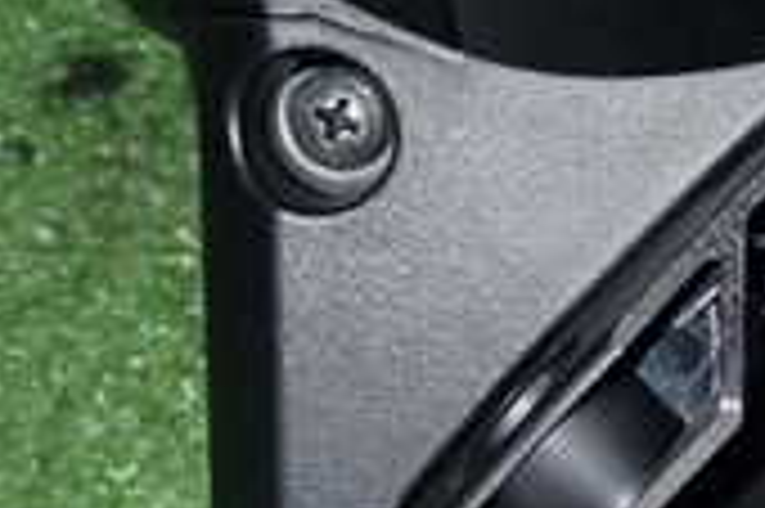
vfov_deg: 10.4
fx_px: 2802
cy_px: 319
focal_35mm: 132
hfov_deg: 14.7
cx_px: 1058
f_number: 7.1
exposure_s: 1/40
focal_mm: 6.37
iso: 250
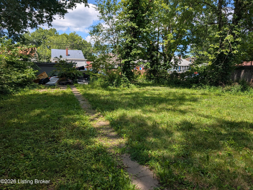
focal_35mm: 24
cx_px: 126
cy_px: 95
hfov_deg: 71.5
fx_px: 176
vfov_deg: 56.9
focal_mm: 6.9
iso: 20
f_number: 1.68
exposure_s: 1/818
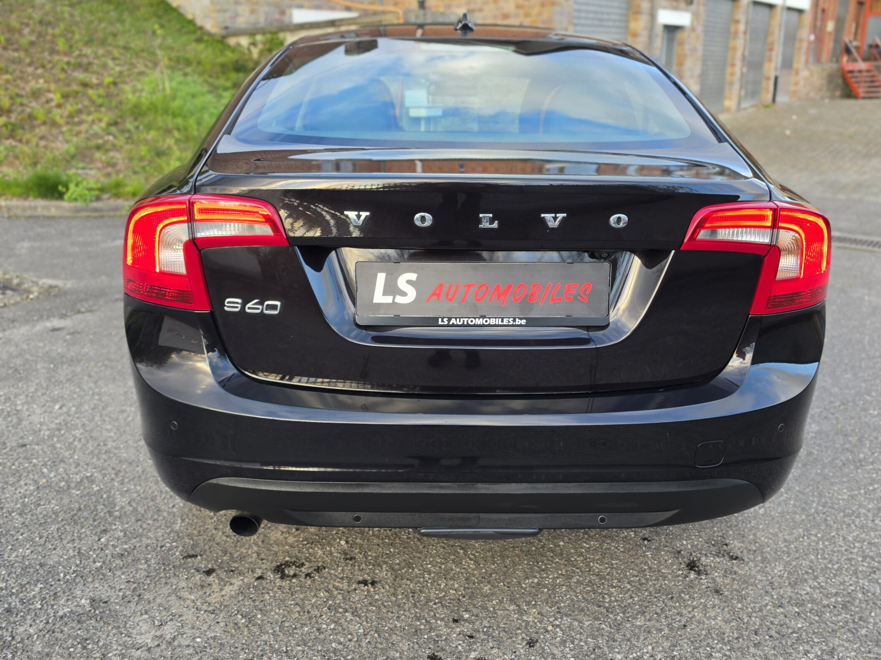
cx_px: 442
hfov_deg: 63.4
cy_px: 344
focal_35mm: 28
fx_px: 713
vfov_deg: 49.7
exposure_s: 1/100
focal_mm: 6.5
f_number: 1.4
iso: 20
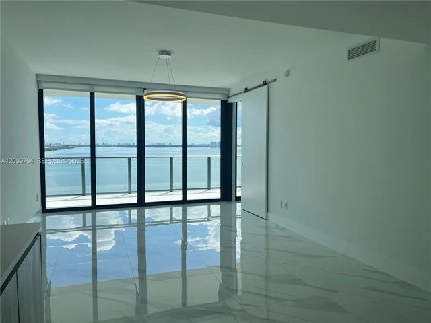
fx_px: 324
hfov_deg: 67.3
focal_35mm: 26
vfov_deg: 53.1
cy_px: 162
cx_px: 216
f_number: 1.5
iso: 50
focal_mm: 5.7
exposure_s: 1/3704
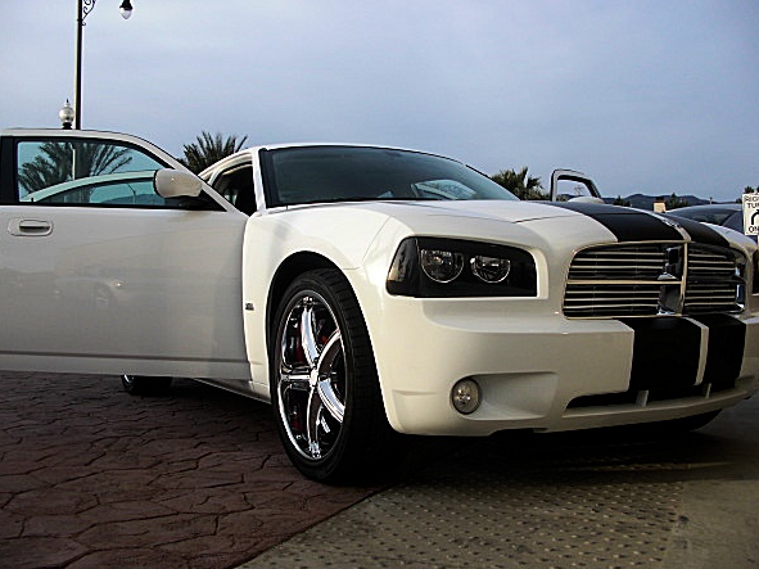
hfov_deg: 47.9
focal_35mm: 39
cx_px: 385
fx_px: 855
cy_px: 286
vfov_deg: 36.8
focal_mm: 6.3
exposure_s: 1/400
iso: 50
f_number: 2.8
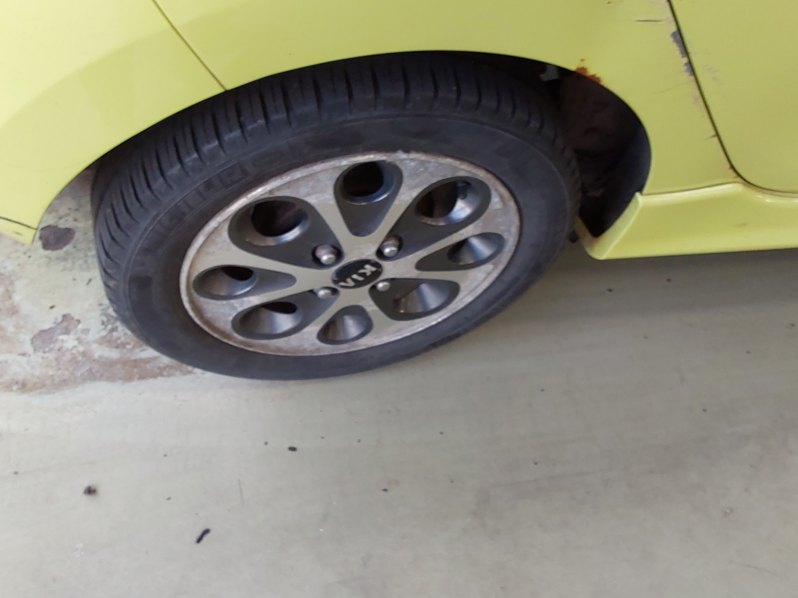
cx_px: 395
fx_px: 876
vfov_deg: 37.7
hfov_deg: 49.0
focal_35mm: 38
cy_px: 267
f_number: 1.9
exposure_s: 1/120
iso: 64
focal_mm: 2.91
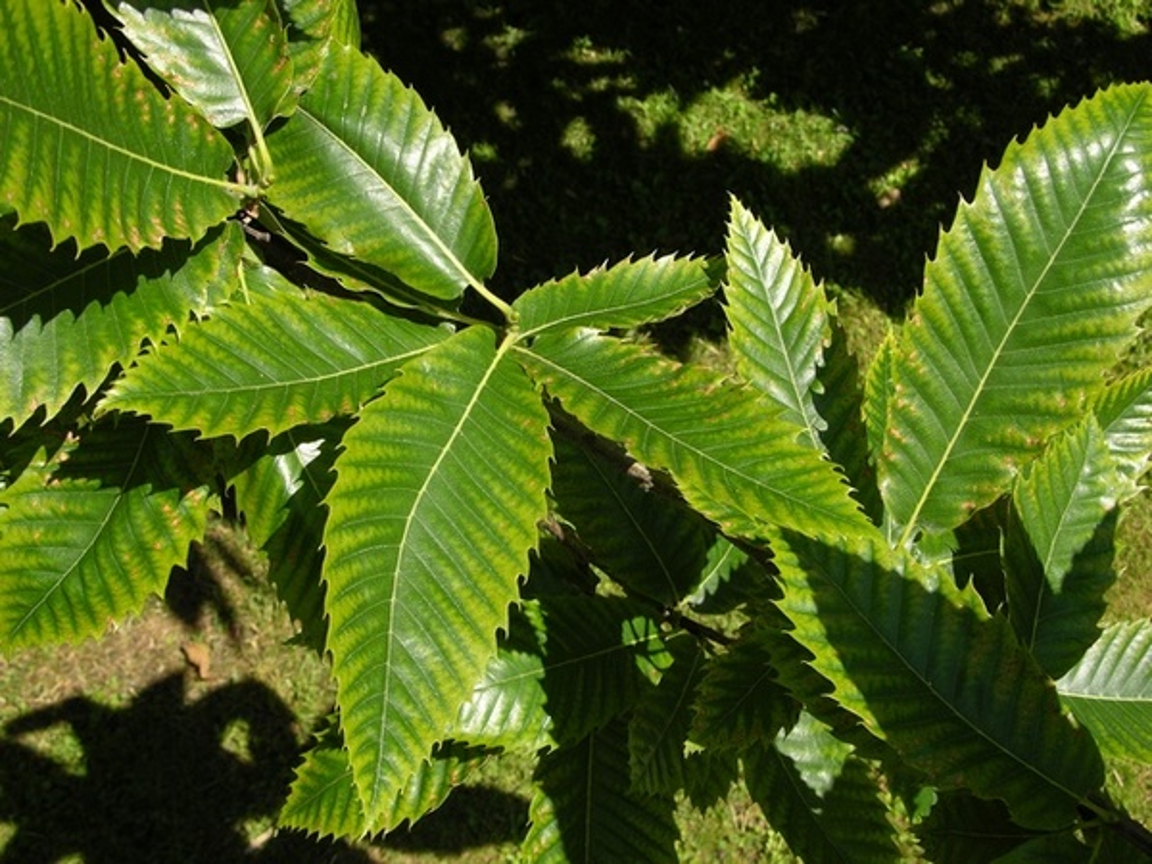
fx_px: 4226
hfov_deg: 15.5
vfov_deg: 11.7
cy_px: 432
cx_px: 576
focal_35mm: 127
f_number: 5.4
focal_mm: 12.7
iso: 50
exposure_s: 1/196
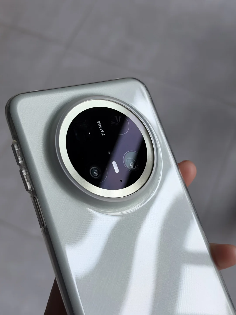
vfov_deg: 39.7
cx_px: 118
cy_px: 158
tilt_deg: -62.5
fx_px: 436
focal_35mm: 48
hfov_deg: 30.3
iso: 160
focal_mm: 6.93
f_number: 1.8
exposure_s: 1/50
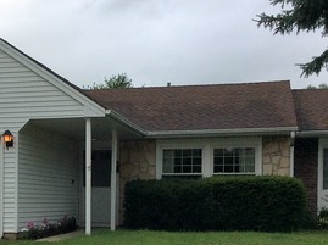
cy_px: 210
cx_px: 44
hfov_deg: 25.0
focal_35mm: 76
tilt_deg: -1.3
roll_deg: +1.7
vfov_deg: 19.1
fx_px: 719
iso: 32
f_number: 2.4
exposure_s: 1/629
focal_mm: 3.3
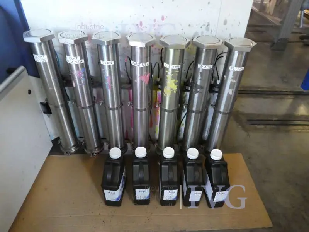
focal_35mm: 24
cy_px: 116
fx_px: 214
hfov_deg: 71.6
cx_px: 154
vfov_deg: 56.8
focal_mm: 4.3
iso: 1600
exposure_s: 1/25
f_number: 3.3
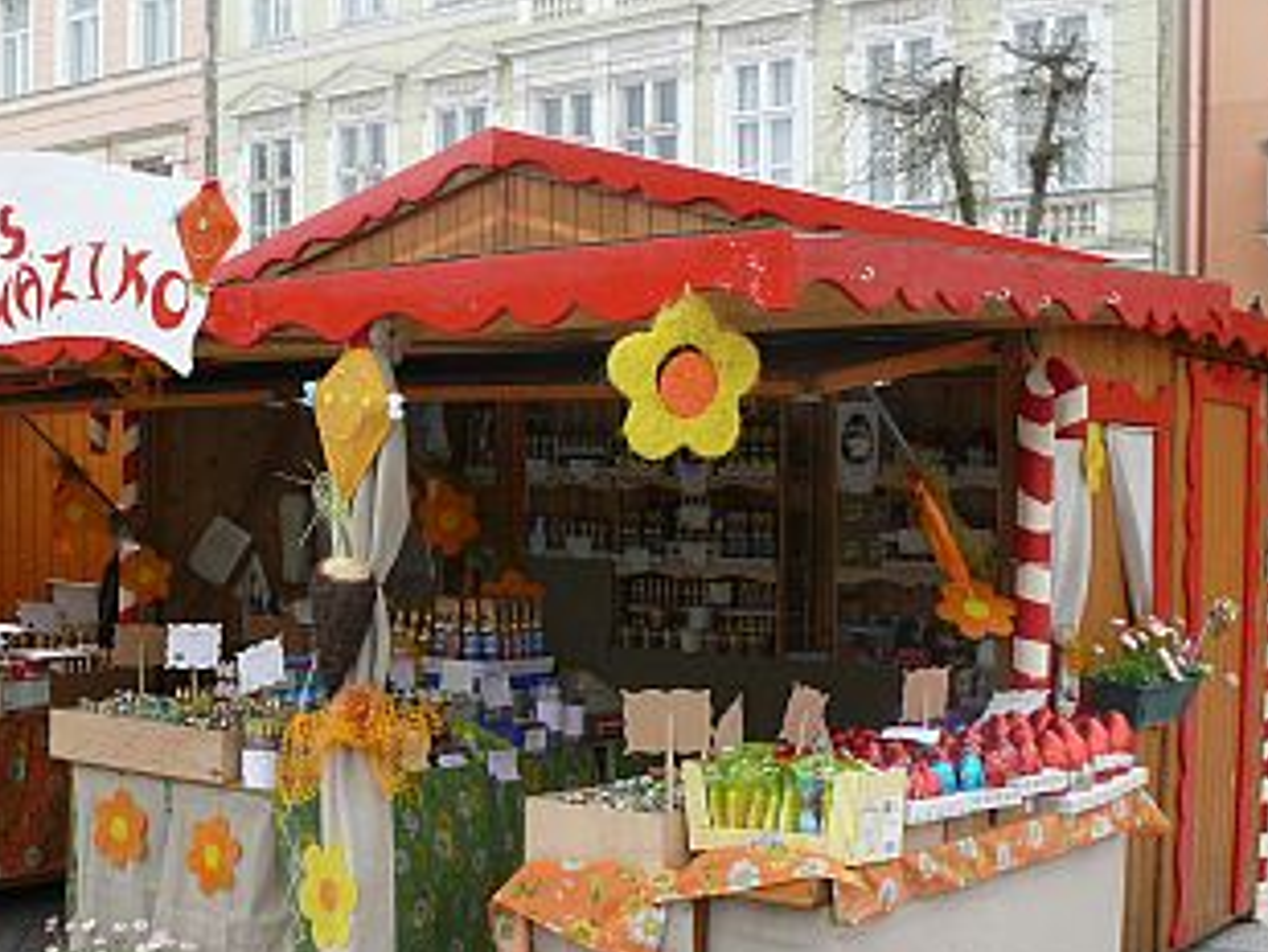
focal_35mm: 51
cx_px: 386
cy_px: 620
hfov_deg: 36.9
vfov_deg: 28.4
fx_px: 1869
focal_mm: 7.4
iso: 100
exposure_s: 1/200
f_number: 5
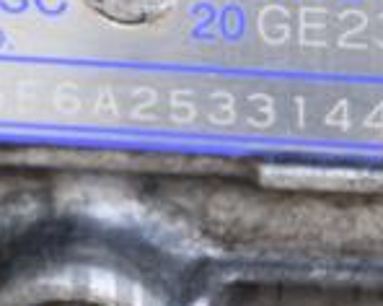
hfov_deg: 3.2
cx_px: -36
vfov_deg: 2.6
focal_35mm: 600
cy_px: -52
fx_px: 6791
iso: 800
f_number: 6.3
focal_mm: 105
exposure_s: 1/200
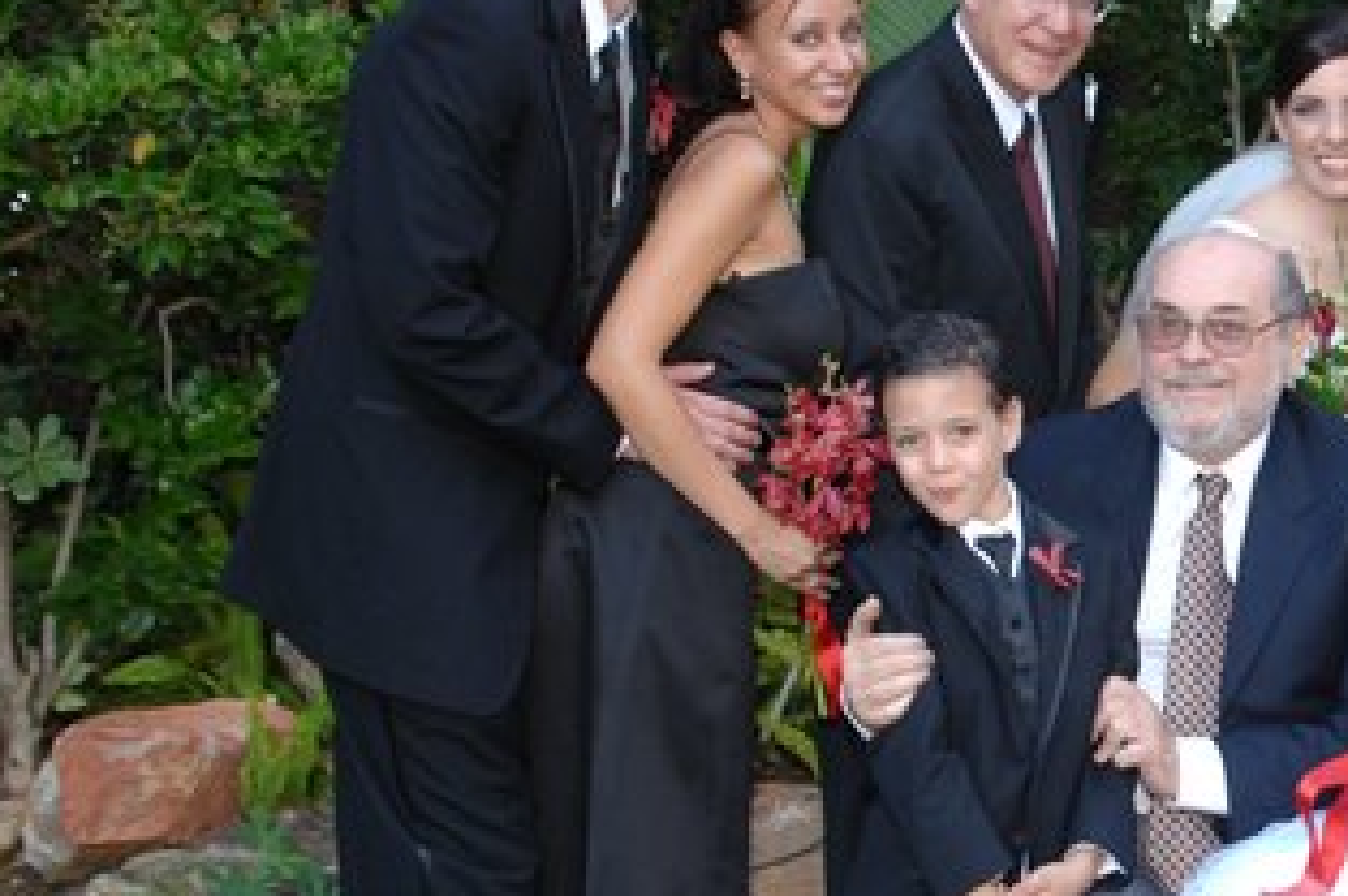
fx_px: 3217
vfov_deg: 15.8
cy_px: 571
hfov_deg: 22.9
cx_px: 1292
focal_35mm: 86
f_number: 5.6
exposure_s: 1/50
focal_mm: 28
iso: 400
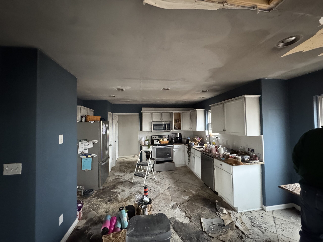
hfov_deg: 102.1
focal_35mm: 14
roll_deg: +0.2
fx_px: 131
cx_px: 162
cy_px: 121
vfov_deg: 85.7
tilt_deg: -0.1
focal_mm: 2.22
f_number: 2.2
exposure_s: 1/47
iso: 1250
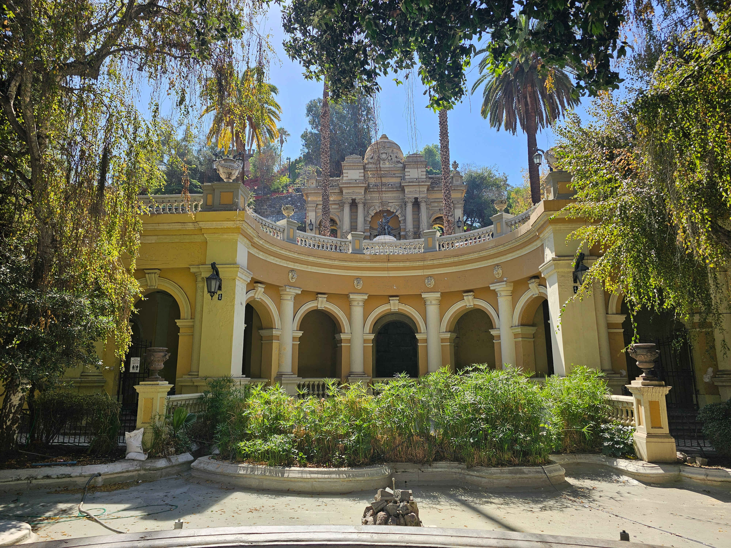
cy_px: 274
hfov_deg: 73.9
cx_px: 366
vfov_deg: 58.9
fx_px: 486
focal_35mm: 23
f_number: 1.7
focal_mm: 6.3
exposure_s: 1/340
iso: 10
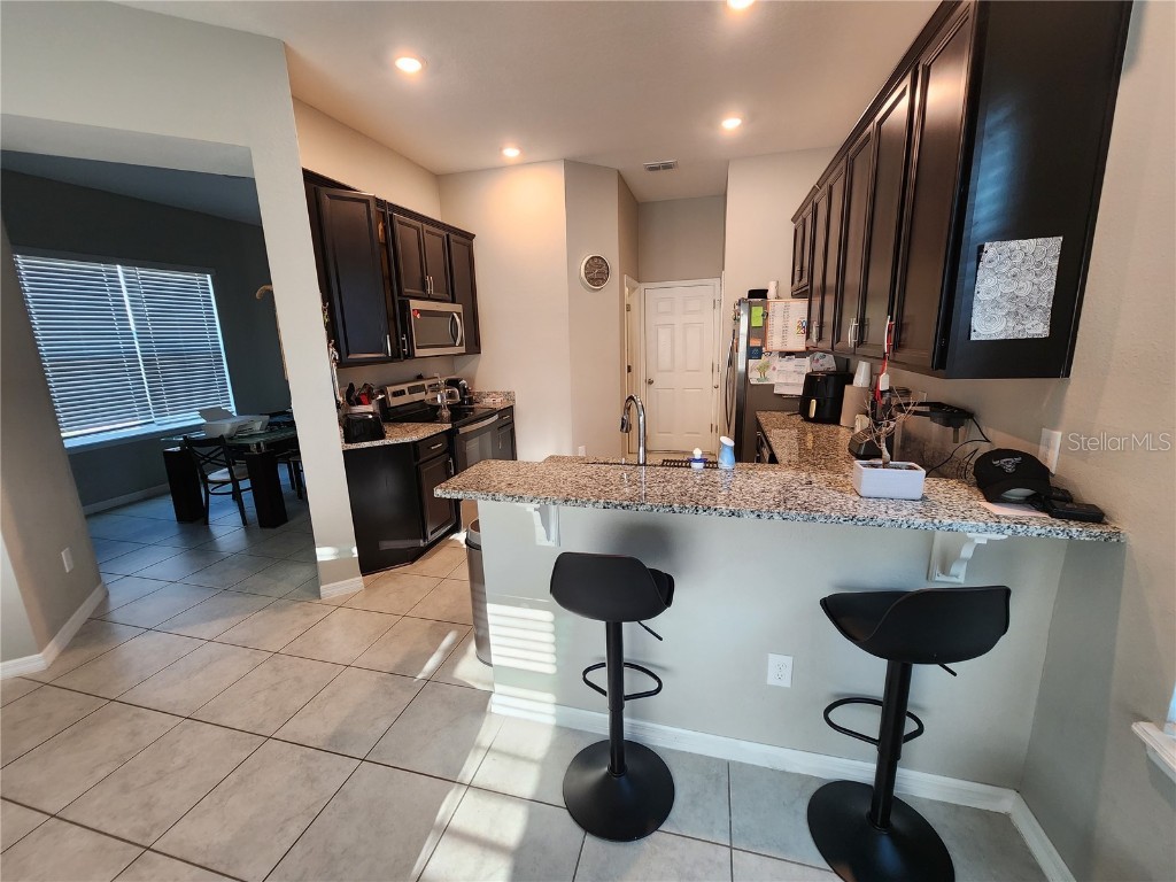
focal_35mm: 13
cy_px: 441
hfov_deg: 106.2
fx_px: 442
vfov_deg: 89.9
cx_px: 588
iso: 200
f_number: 2.2
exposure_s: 1/60
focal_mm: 2.2
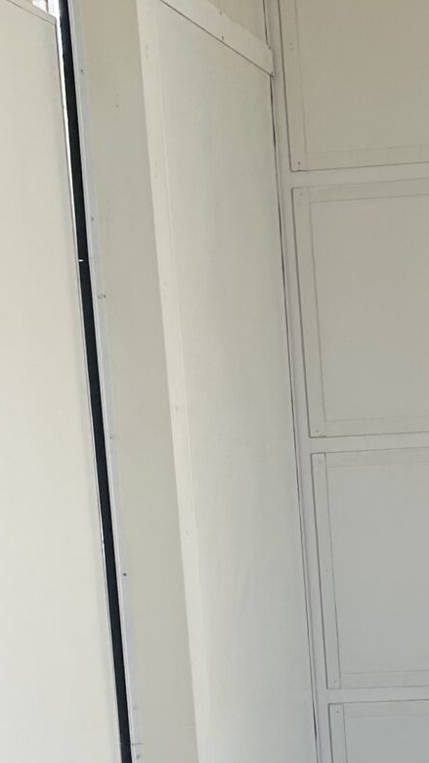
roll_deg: +4.0
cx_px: 435
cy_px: 698
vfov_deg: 22.3
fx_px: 1880
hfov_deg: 12.8
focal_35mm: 93
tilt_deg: -8.5
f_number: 1.6
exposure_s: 1/337
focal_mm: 4.2
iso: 32
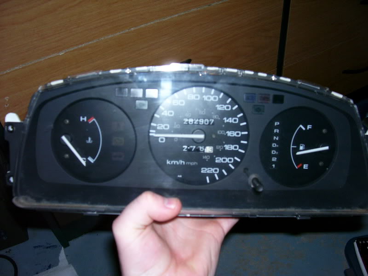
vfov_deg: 41.8
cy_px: 138
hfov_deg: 54.0
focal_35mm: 34
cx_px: 184
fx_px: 361
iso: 125
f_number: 2.7
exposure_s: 1/60
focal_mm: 5.6
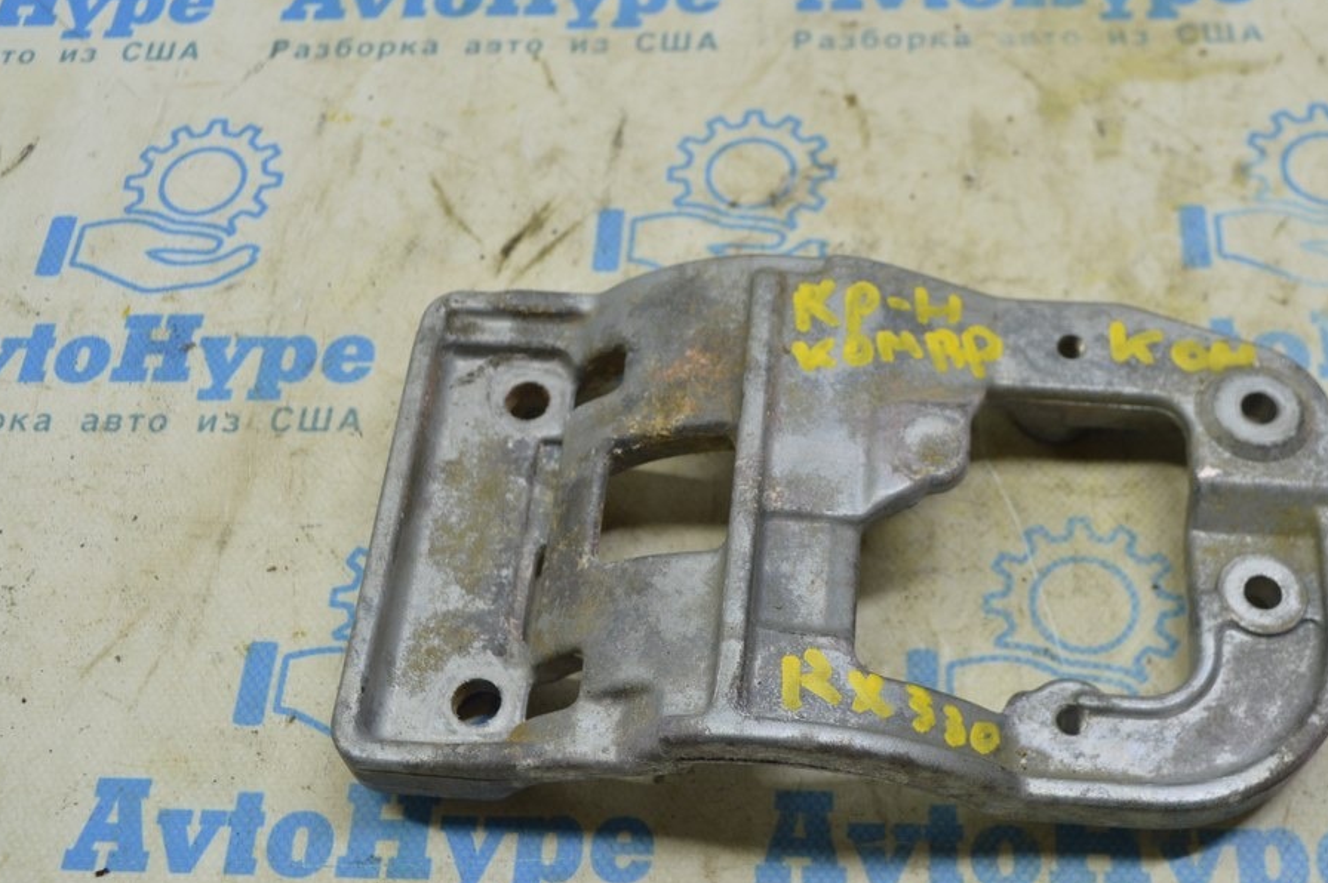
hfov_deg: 41.1
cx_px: 743
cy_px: 436
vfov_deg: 28.0
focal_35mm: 48
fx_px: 1769
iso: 400
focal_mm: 28
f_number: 5.6
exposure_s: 1/30
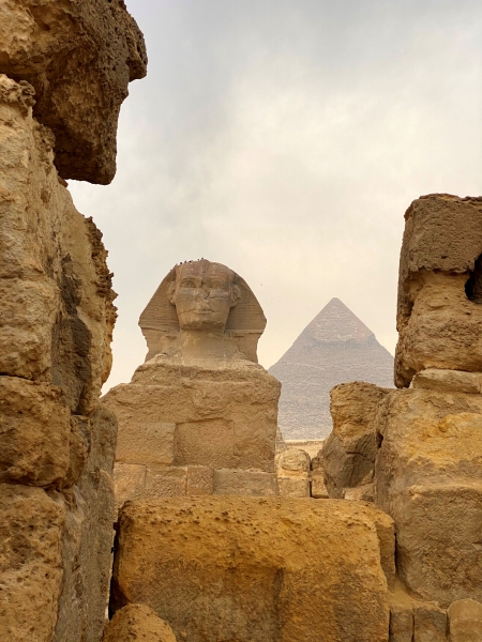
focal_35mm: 52
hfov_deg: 28.0
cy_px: 321
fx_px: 965
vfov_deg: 36.8
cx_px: 241
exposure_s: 1/813
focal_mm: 6
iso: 20
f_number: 2
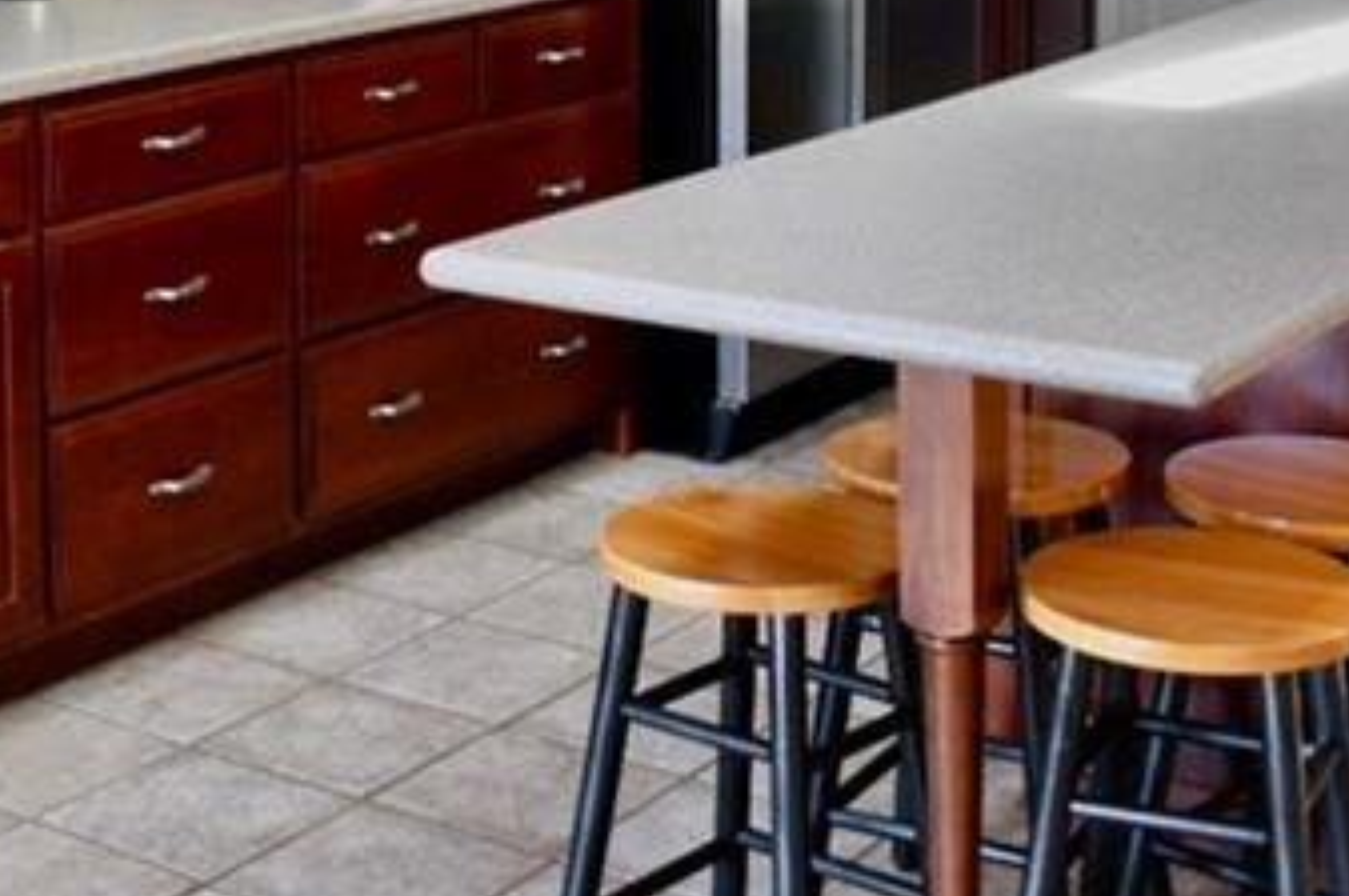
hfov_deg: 27.3
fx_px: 2733
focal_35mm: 73
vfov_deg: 17.6
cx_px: 332
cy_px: -236
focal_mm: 24
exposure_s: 1/15
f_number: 10
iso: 800
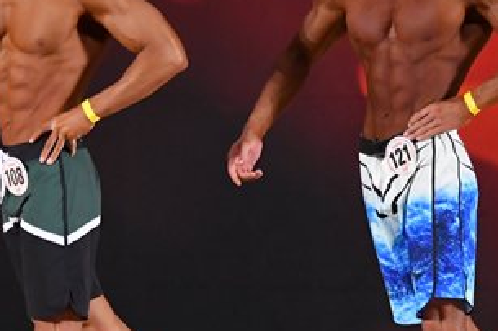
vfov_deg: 2.5
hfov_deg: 3.7
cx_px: 331
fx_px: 7632
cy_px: 174
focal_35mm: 552
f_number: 5.6
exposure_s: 1/400
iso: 3200
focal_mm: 145
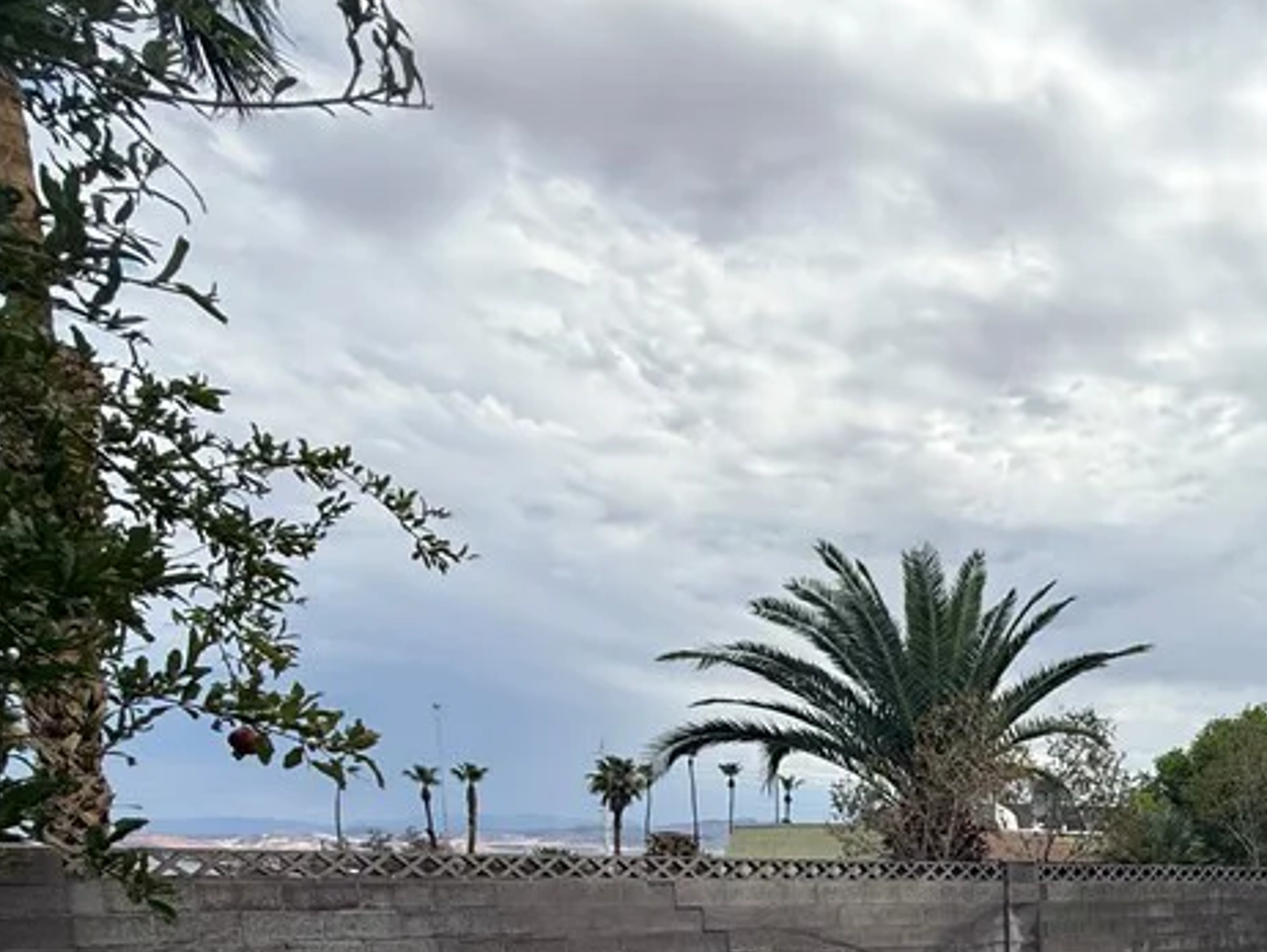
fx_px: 1135
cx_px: 1262
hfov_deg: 48.3
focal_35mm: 31
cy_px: 1032
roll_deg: -1.6
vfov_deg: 38.2
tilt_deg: -8.2
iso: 50
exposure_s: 1/1901
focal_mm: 2.22
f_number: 2.2
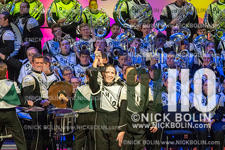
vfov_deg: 4.0
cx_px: 171
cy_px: 98
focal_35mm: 340
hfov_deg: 6.1
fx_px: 2123
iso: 8000
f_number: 5.6
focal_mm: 210
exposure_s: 1/400
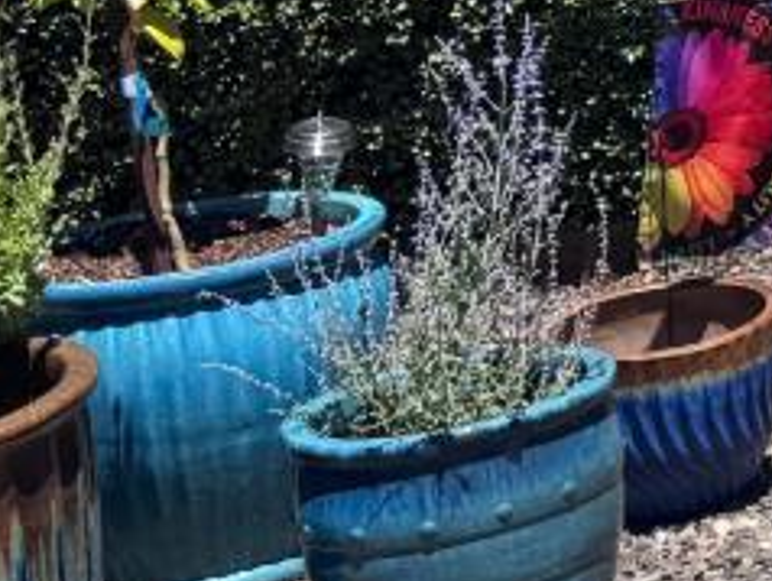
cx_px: 2063
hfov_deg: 10.5
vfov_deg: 9.4
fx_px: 3371
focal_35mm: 151
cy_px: -453
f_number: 1.78
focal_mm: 6.76
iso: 80
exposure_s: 1/3247
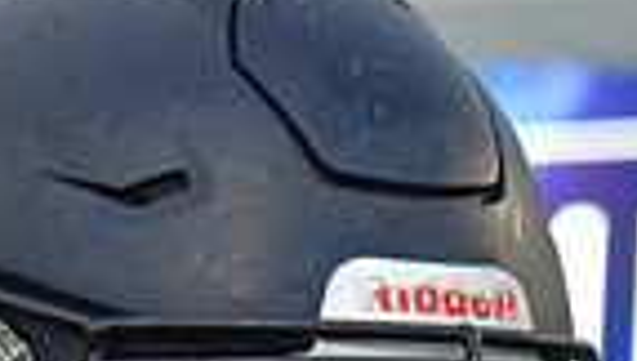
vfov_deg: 3.0
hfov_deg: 5.5
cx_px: 232
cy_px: 1190
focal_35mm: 393
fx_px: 6649
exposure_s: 1/500
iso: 1250
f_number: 4.5
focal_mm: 62
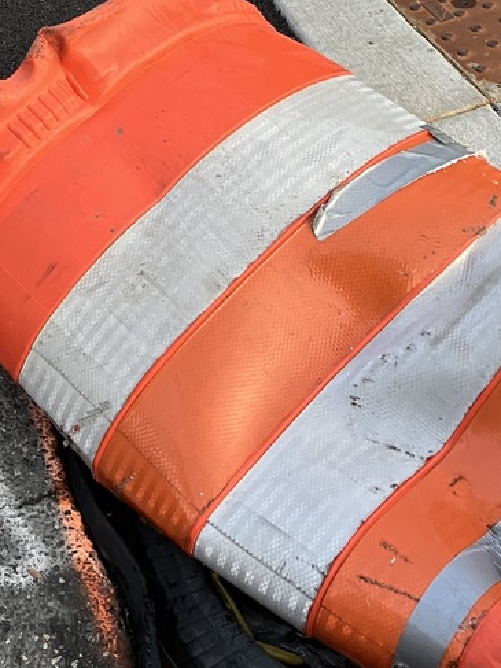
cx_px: 82
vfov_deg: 27.0
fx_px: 1332
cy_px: 47
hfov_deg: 21.0
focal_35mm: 69
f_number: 1.8
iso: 80
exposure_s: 1/95
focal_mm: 3.99
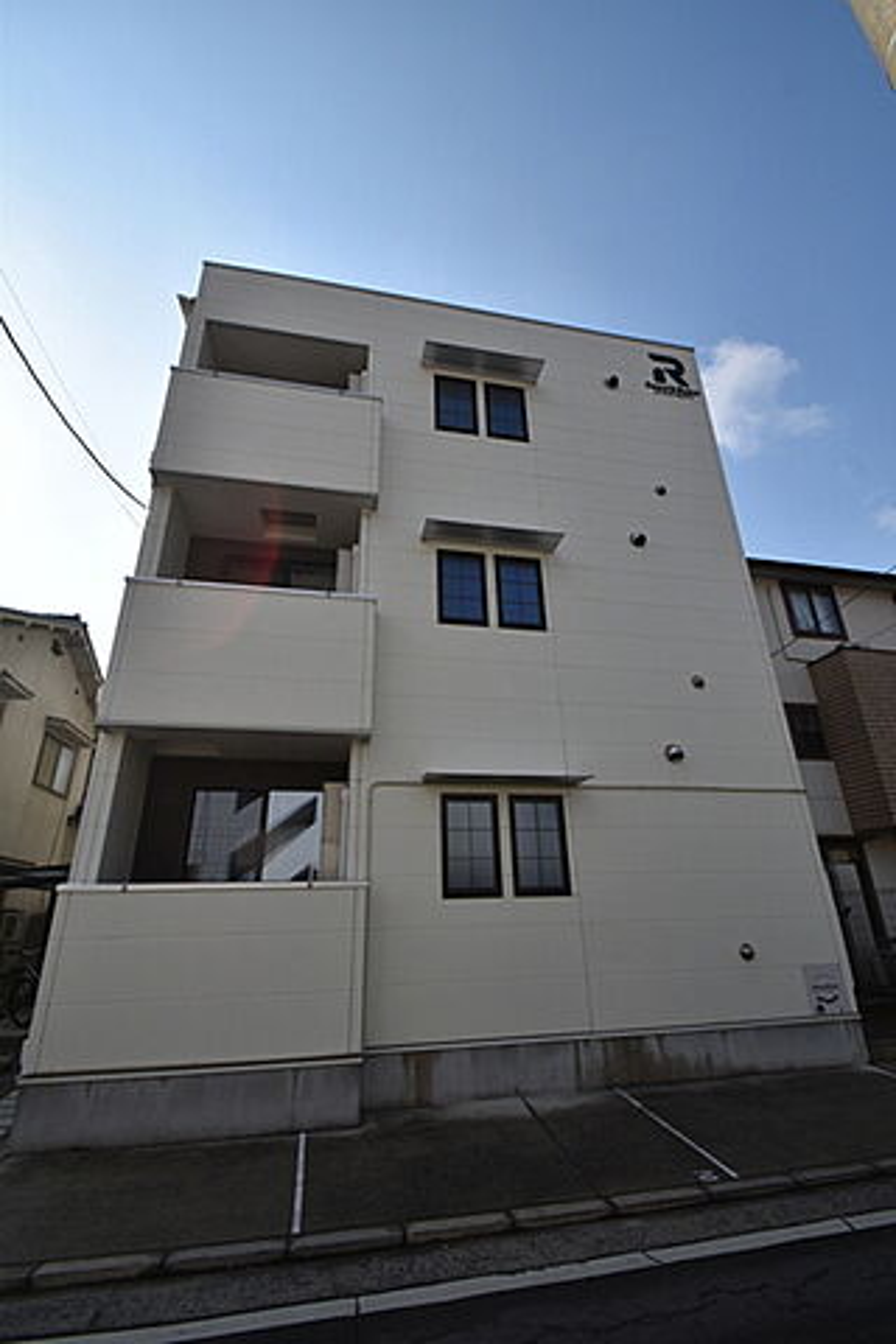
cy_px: 672
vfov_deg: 100.4
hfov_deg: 77.3
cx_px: 448
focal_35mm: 15
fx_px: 560
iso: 100
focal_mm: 10
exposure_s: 1/320
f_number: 9
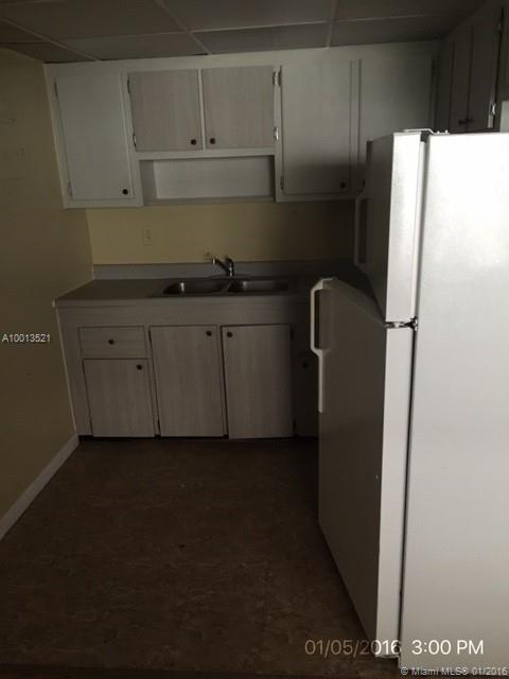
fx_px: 569
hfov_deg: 48.2
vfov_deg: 61.7
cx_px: 254
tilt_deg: -17.0
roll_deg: +1.5
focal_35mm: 29
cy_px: 340
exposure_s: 1/30
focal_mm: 4.15
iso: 250
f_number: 2.2
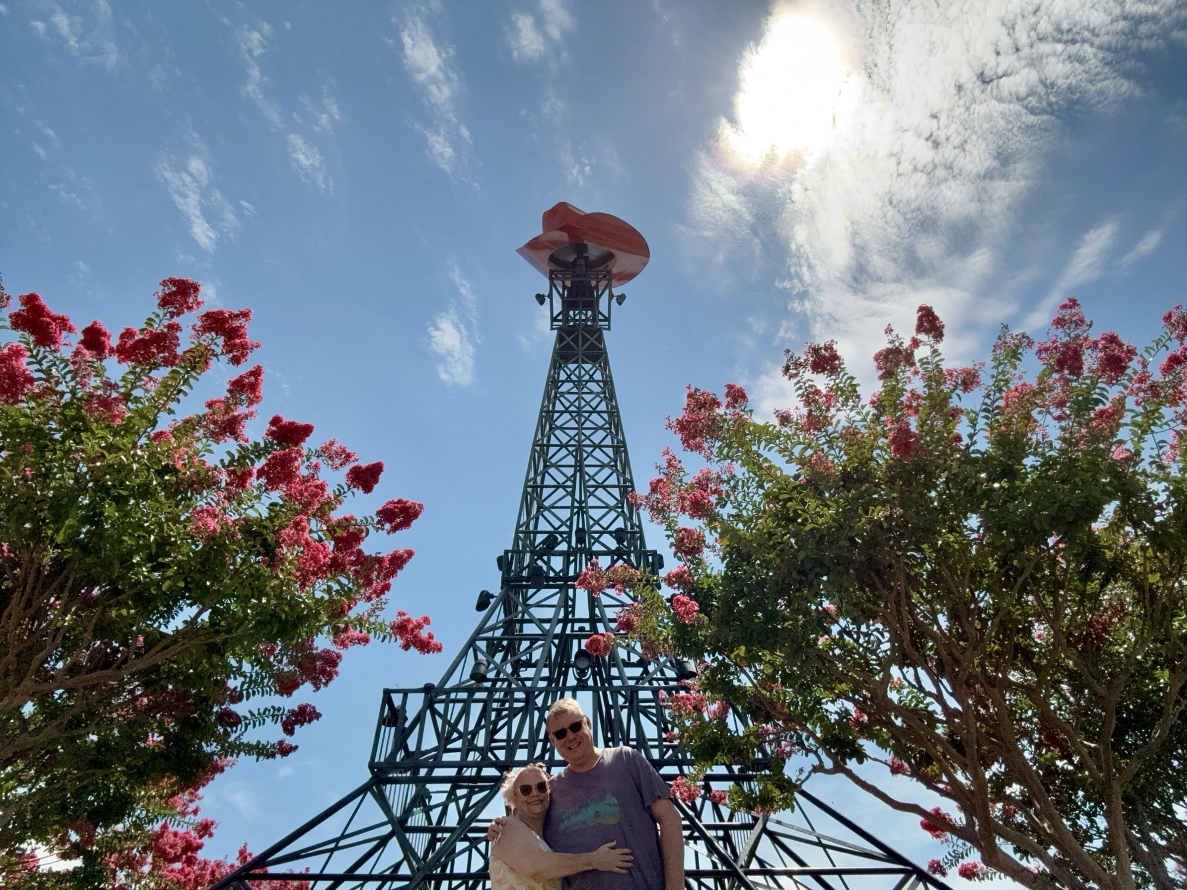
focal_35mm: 23
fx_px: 789
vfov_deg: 58.9
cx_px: 594
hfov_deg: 73.9
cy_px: 445
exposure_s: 1/2985
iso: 40
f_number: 1.9
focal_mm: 2.69
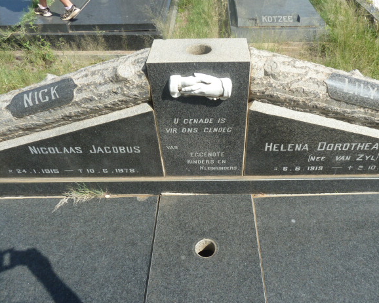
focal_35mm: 27
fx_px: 303
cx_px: 207
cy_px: 152
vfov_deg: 53.2
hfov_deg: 63.9
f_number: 4
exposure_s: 1/400
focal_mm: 4.1
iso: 80
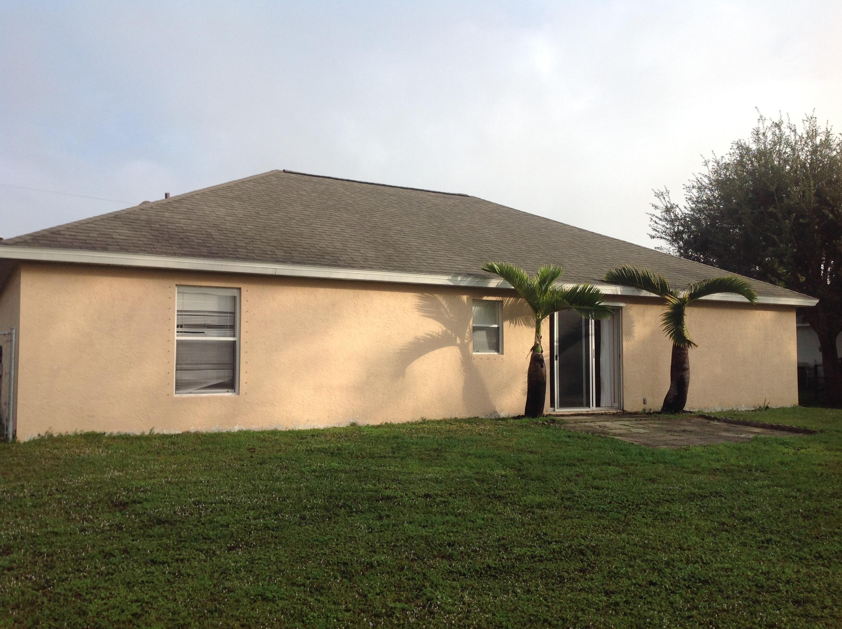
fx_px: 850
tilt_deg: +1.6
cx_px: 421
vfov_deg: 40.6
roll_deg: +0.0
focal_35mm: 35
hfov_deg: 52.7
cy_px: 314
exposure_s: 1/1120
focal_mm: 4.28
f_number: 2.4
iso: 50
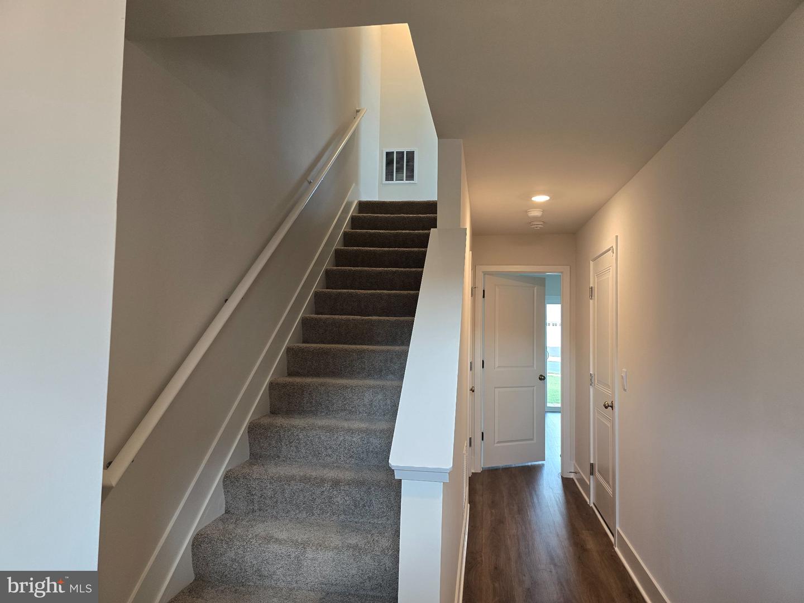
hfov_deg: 73.9
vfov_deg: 58.9
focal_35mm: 23
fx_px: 534
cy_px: 302
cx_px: 402
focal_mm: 6.3
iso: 250
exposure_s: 1/120
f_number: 1.7
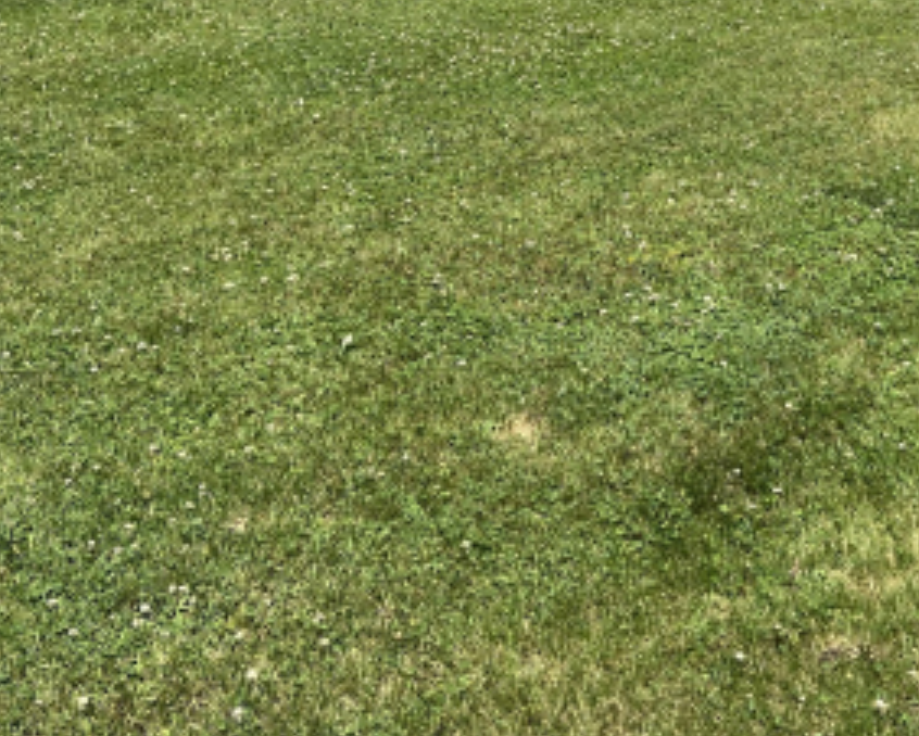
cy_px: -20
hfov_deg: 30.1
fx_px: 1633
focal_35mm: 60
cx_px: 826
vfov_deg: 24.2
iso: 50
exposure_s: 1/4115
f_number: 1.5
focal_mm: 5.7
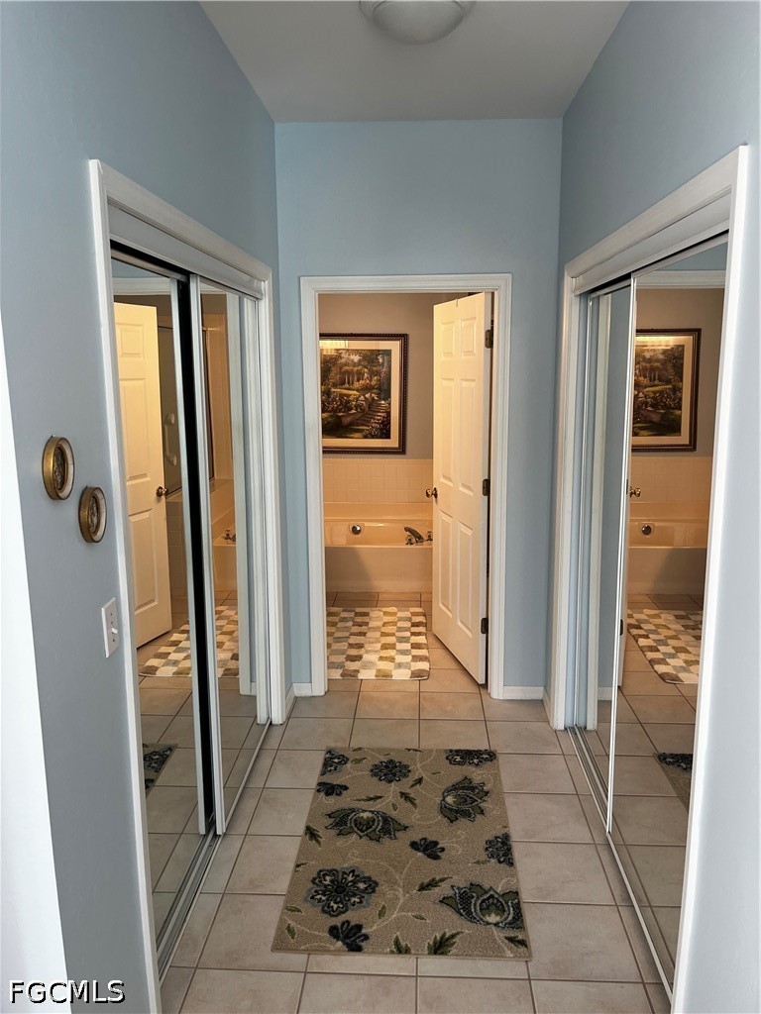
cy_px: 507
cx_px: 380
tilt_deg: -12.3
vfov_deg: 67.3
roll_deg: +0.7
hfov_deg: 53.1
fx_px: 762
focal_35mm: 26
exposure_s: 1/120
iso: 80
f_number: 1.6
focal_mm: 5.1
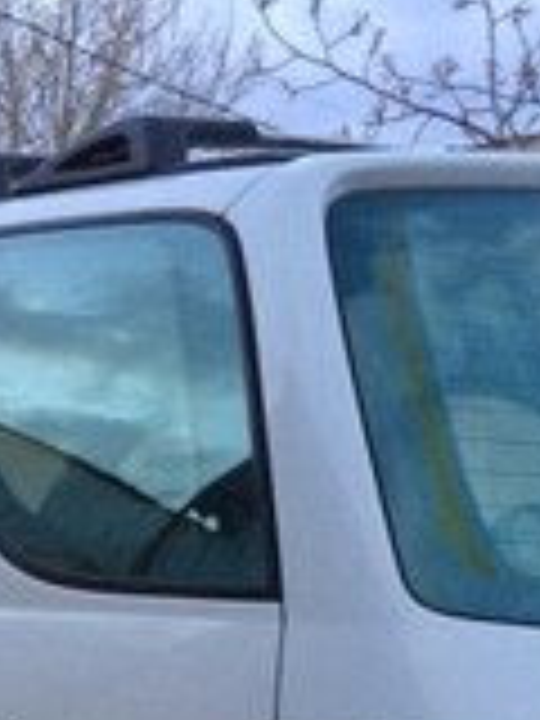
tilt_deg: -10.6
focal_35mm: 90
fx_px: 1872
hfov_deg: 16.0
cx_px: -36
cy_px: 819
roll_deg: -2.0
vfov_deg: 20.6
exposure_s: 1/33
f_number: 2.2
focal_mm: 4.15
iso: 250
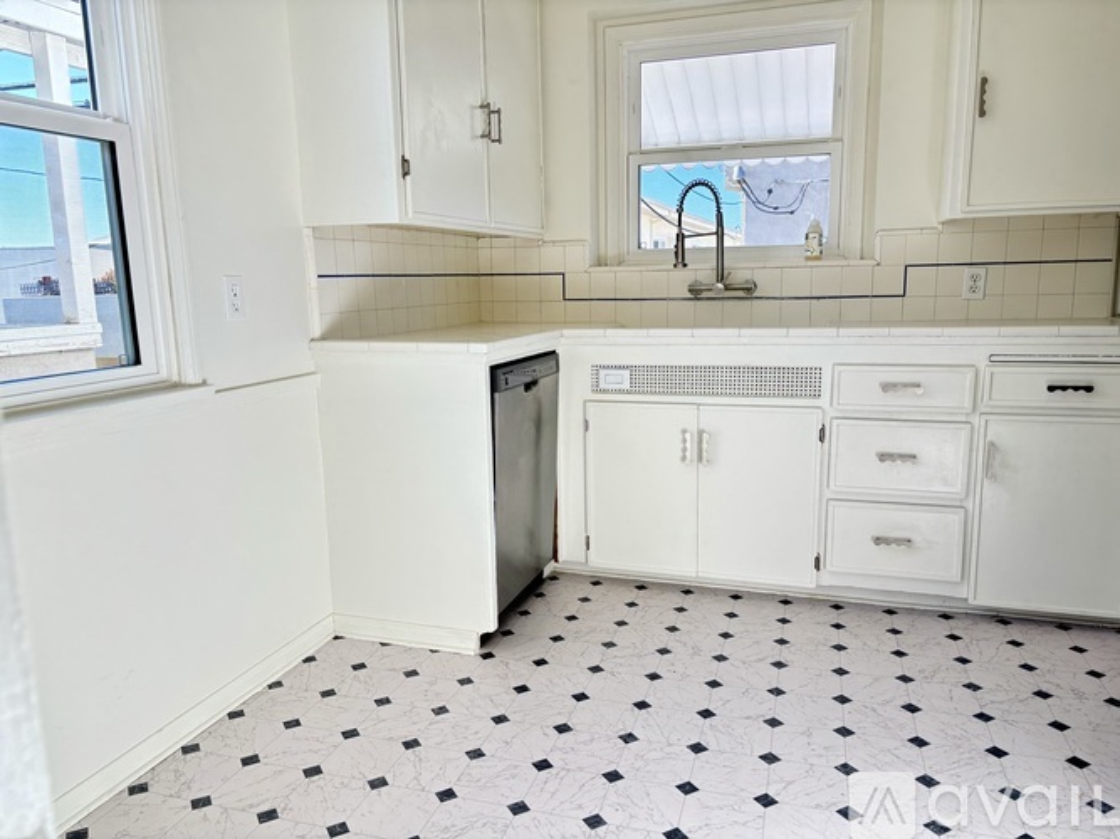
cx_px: 560
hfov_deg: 67.3
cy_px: 420
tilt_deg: -10.1
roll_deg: +1.1
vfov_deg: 53.0
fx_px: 841
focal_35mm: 26
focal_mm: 5.96
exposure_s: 1/171
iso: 64
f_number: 1.6
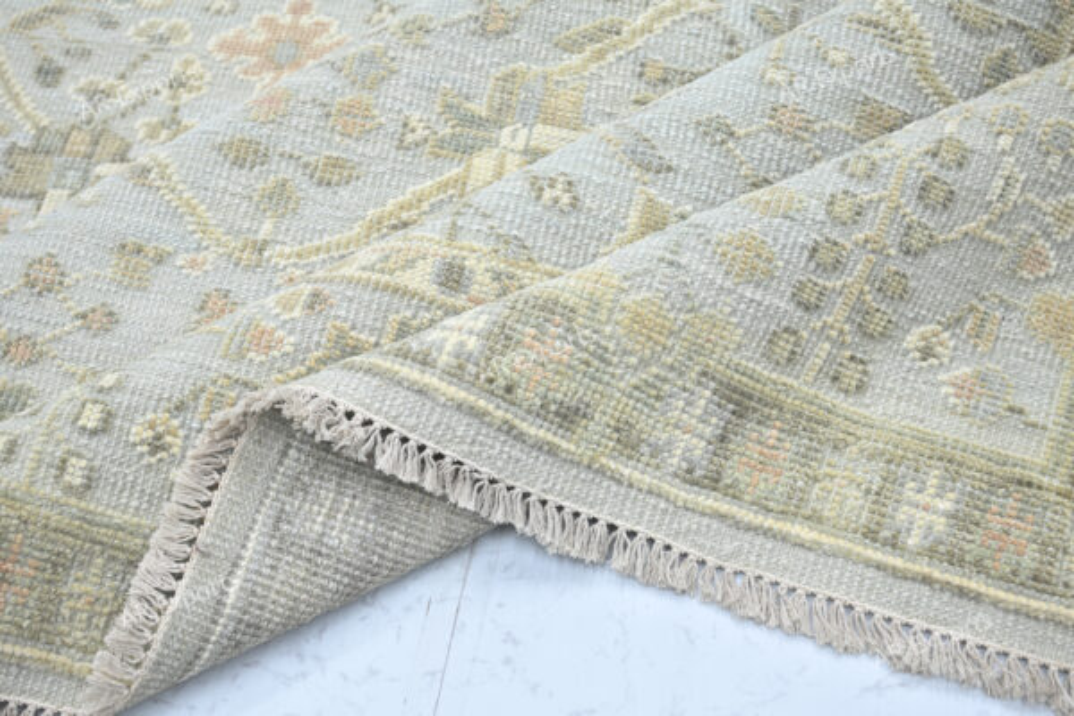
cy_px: 358
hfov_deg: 41.9
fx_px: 1402
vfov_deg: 28.6
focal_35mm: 47
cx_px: 537
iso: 160
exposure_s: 1/25
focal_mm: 47
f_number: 5
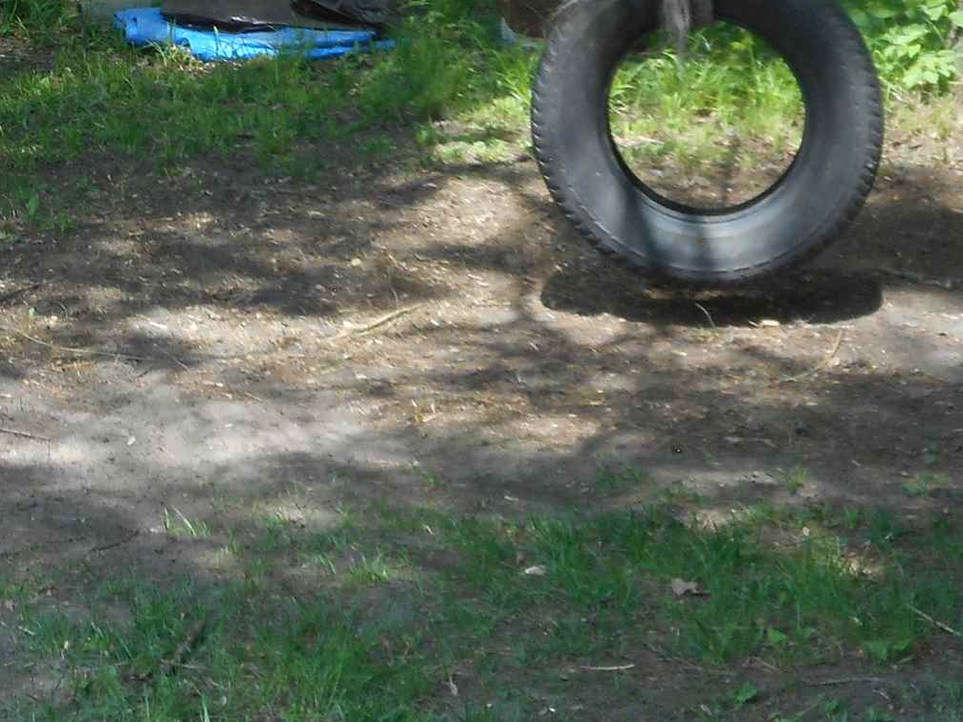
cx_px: -169
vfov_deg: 12.1
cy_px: -237
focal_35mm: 119
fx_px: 3310
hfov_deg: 16.0
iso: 80
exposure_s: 1/100
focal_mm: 6.9
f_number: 4.5
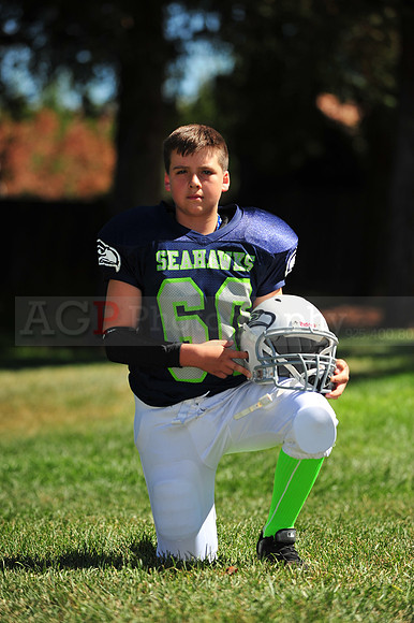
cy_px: 312
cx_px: 207
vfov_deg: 11.8
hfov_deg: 7.8
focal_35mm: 175
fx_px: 3022
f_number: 4.5
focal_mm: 175
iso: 400
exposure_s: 1/3200
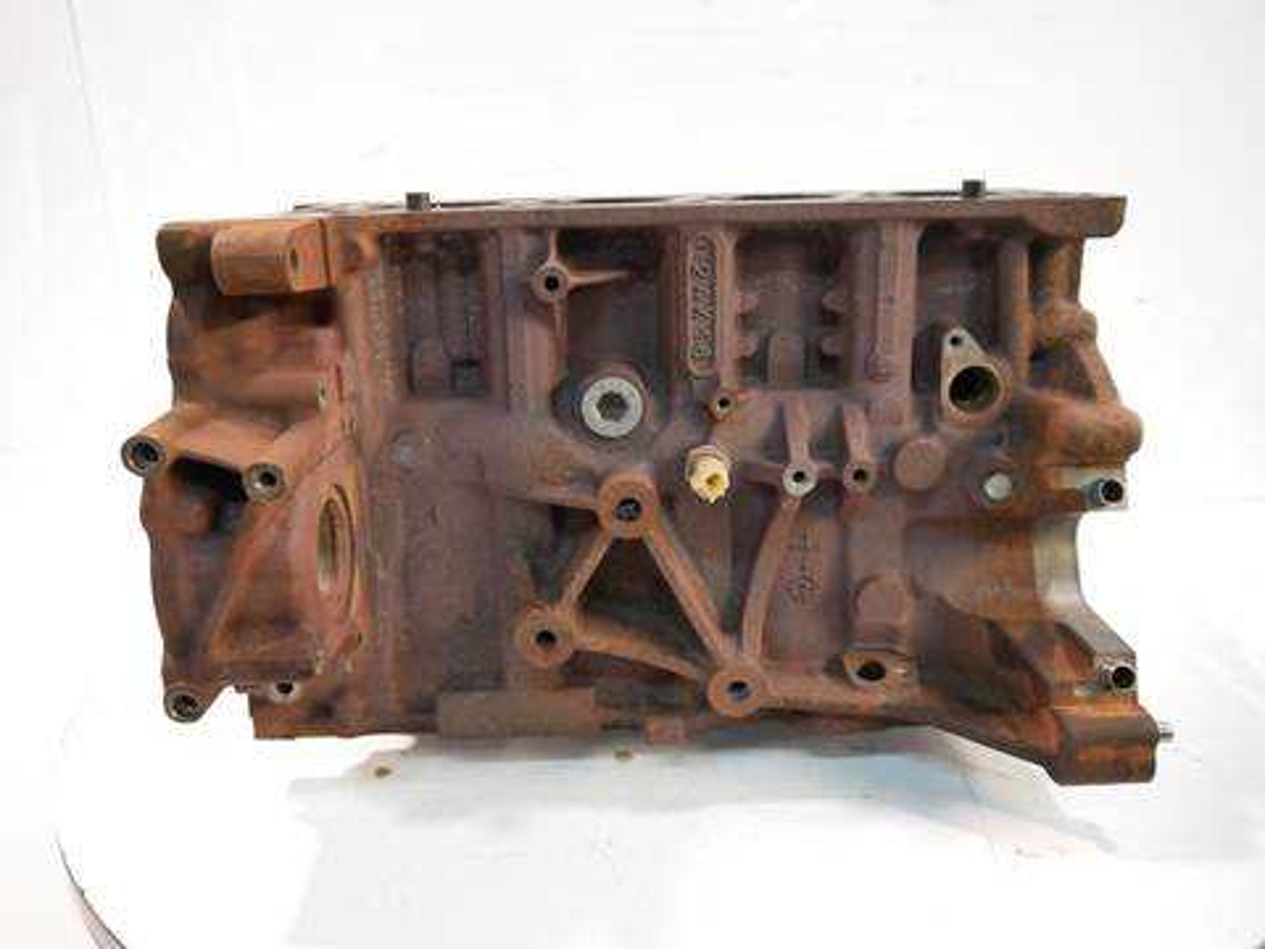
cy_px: 474
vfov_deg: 49.7
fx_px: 1023
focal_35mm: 28
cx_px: 632
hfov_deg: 63.4
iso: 1250
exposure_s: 1/60
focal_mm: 14
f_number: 3.5
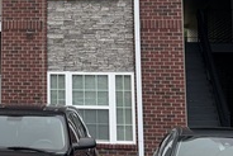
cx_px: 8
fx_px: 635
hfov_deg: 20.2
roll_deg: -0.9
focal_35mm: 98
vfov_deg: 13.7
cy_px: -19
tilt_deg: +9.1
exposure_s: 1/121
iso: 32
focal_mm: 5.96
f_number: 1.6
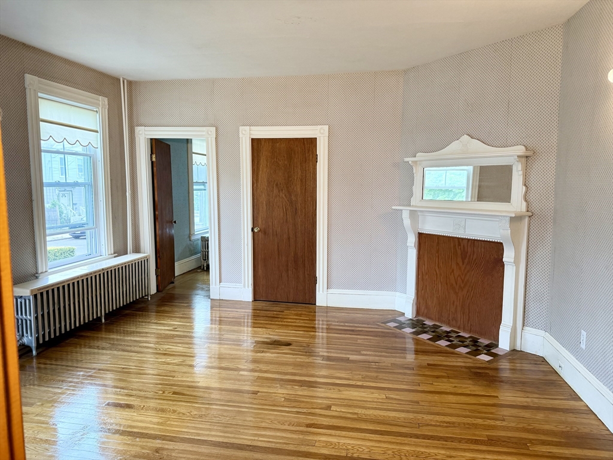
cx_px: 306
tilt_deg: -5.3
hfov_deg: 71.6
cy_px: 230
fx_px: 425
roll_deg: +0.1
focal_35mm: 24
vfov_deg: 56.8
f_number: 1.78
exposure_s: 1/226
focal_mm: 6.76
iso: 200
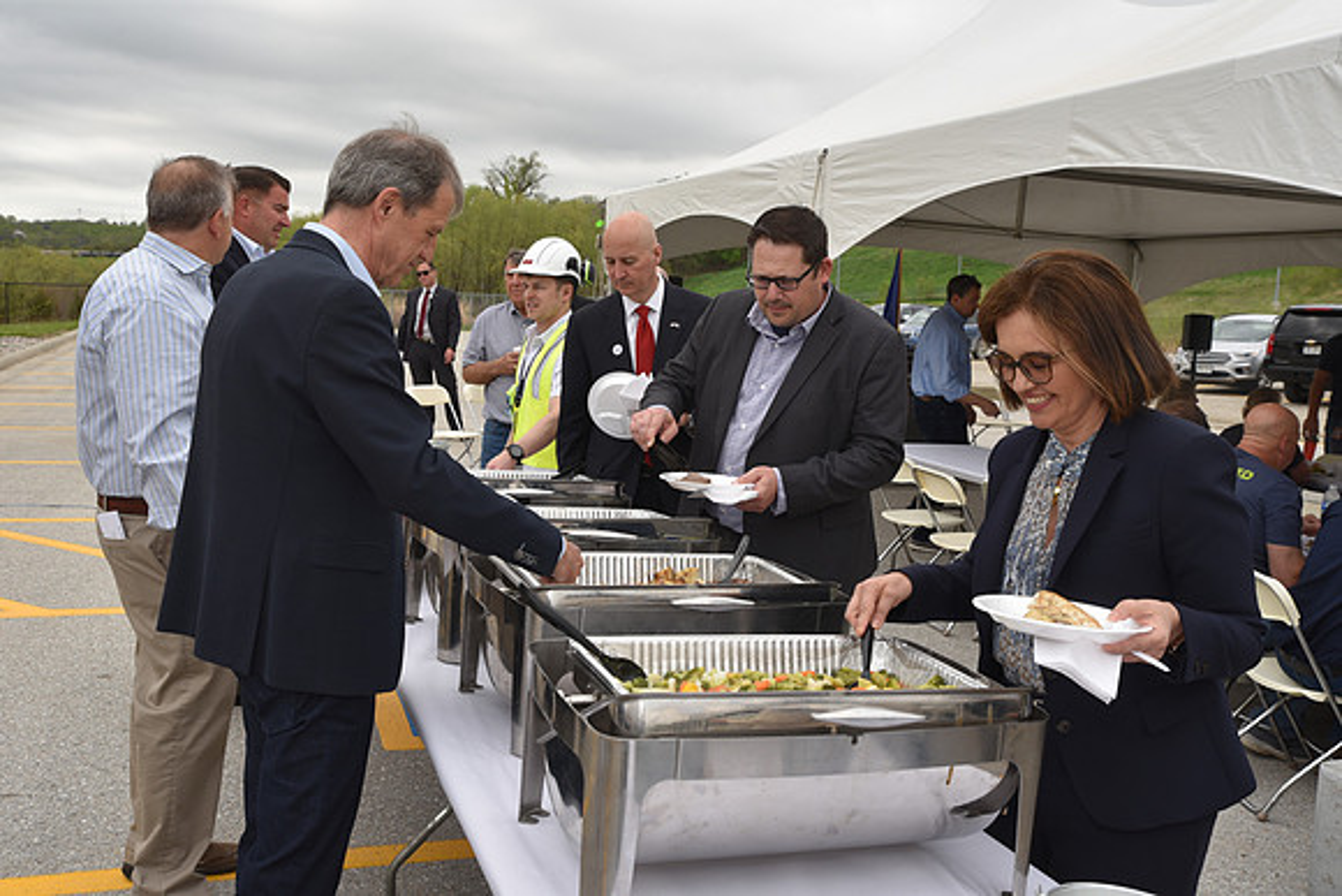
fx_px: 1305
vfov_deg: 37.9
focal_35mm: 35
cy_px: 448
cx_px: 671
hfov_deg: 54.4
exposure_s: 1/200
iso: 100
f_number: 7.1
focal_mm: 35
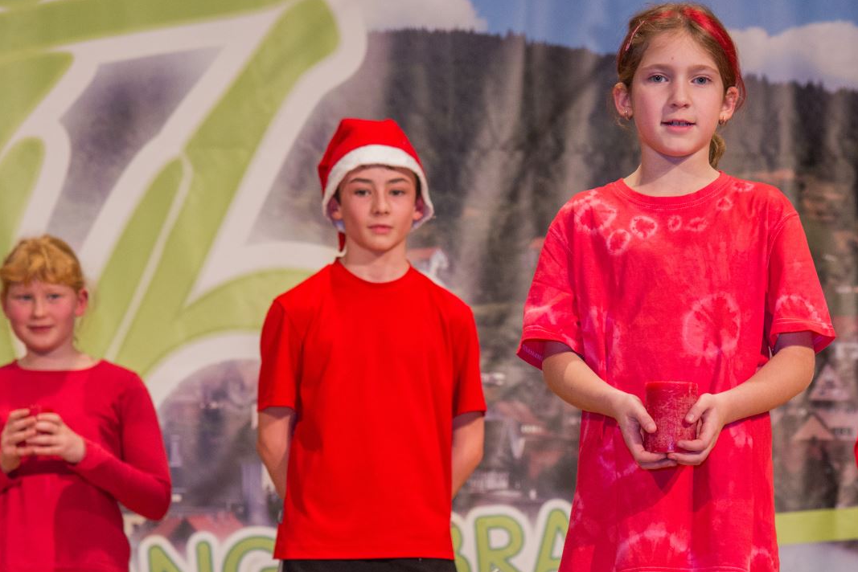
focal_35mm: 171
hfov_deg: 12.0
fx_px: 4076
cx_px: 564
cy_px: 396
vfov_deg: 8.0
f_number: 5
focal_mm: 95
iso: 2000
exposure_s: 1/125
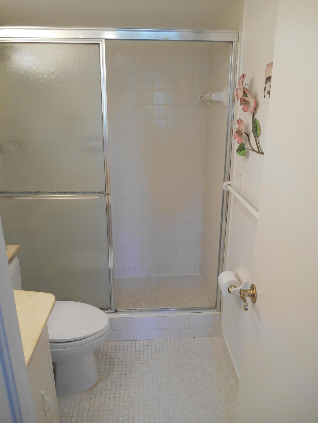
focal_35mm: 26
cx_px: 159
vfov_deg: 67.3
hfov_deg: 53.1
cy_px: 212
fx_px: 318
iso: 140
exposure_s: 1/30
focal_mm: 4.7
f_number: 3.4
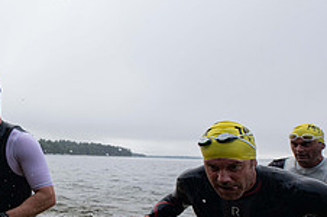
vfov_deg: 36.6
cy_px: 134
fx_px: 327
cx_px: -17
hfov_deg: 43.5
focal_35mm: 36
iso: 320
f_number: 4
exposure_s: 1/800
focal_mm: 14
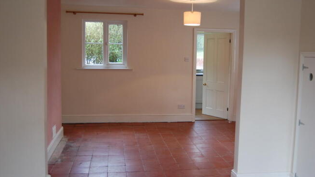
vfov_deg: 31.2
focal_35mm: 38
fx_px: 317
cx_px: 158
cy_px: 78
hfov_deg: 52.8
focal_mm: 24
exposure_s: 1/40
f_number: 4
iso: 400
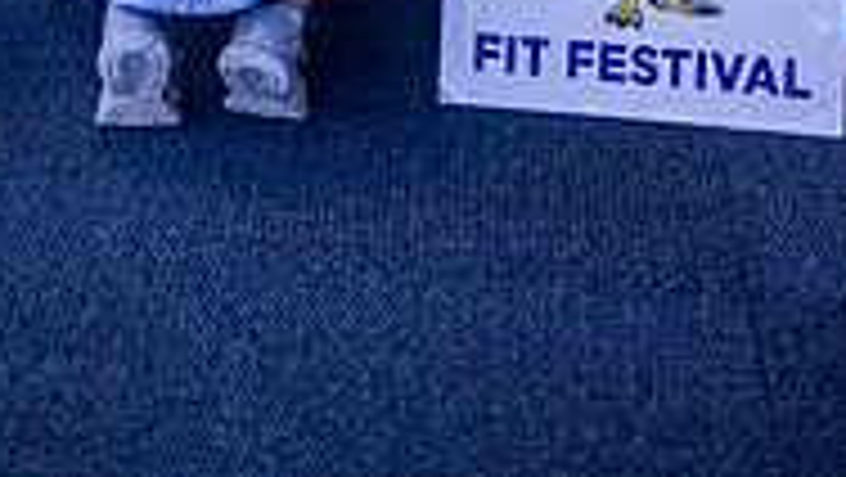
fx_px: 2536
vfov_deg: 9.8
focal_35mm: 113
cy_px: -531
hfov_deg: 18.9
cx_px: 288
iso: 800
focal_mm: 45
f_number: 3.2
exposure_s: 1/250
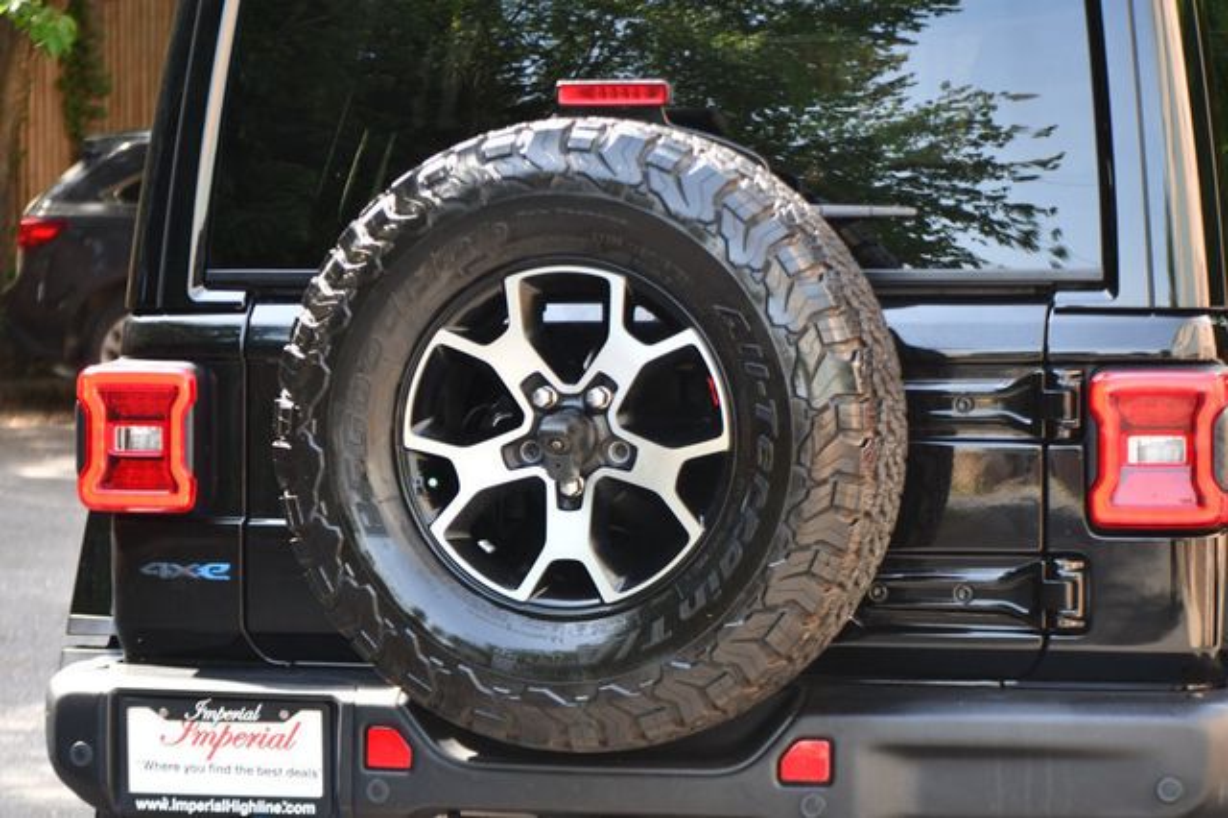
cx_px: 614
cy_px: 409
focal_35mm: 135
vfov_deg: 10.1
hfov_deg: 15.2
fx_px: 4602
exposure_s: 1/250
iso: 500
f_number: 4.8
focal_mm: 90
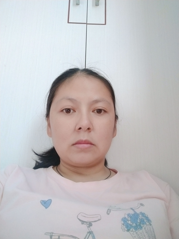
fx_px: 200
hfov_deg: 48.2
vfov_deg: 61.7
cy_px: 120
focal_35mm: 29
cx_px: 90
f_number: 2
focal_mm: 3.87
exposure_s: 1/12.5
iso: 1036
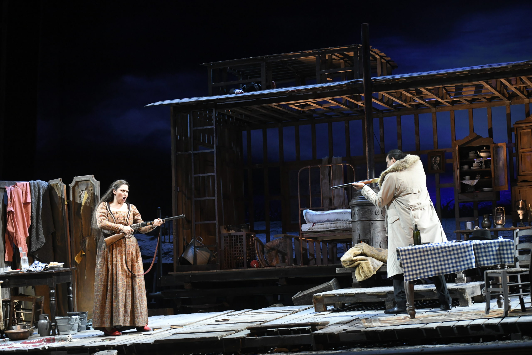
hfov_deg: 24.8
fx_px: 1212
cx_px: 266
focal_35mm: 82
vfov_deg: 16.7
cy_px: 178
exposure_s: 1/200
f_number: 4
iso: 5000
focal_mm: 82
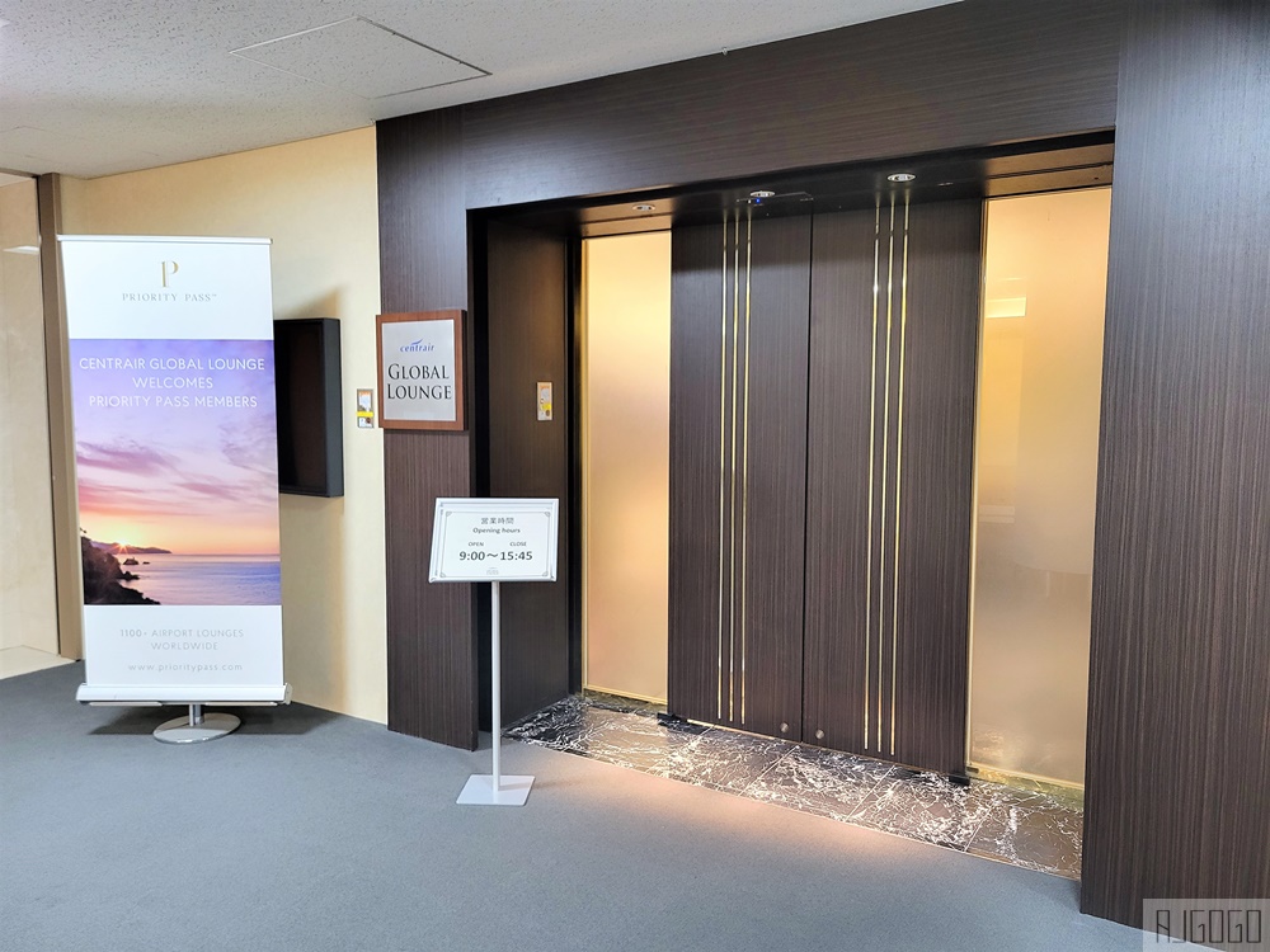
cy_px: 476
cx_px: 635
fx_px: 954
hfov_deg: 67.3
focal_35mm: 26
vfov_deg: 53.1
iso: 320
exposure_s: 1/40
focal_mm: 5.4
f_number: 1.8
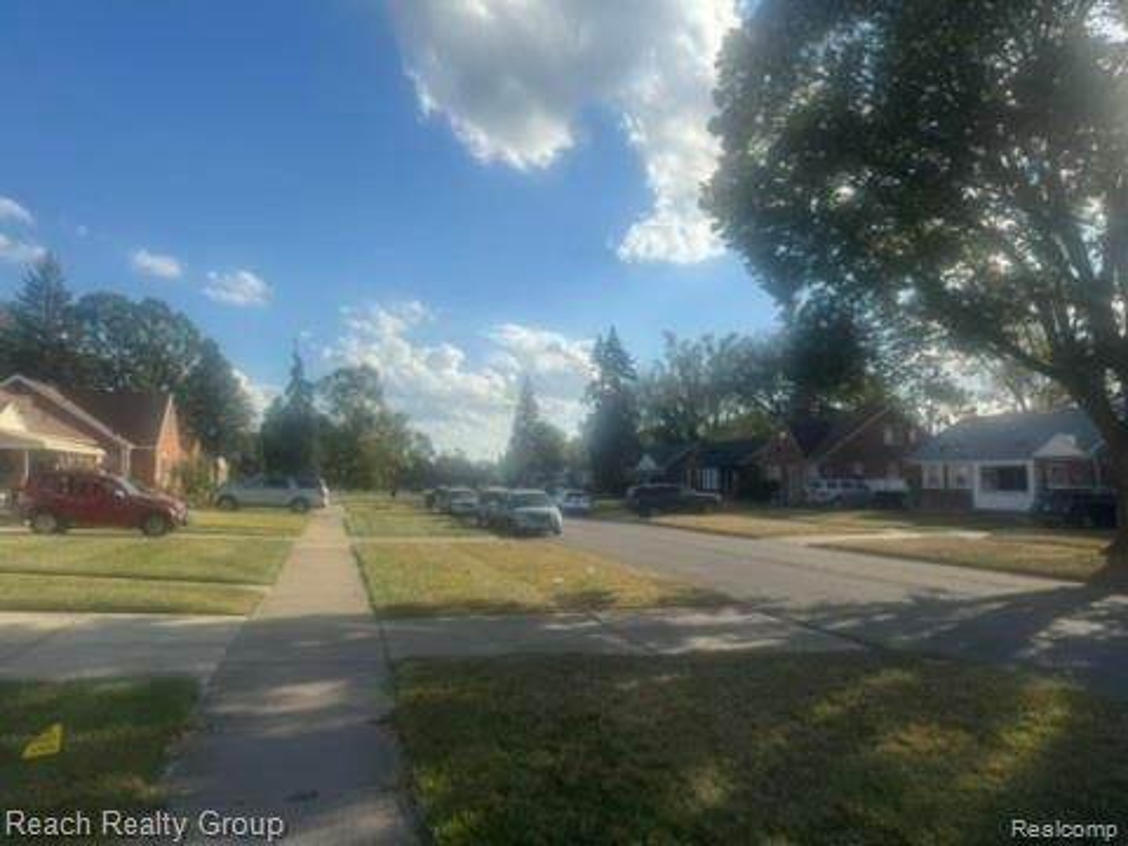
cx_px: 564
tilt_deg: +3.7
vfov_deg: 56.8
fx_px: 782
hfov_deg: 71.6
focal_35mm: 24
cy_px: 423
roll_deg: -1.4
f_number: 1.78
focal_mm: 6.76
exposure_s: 1/5348
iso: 80
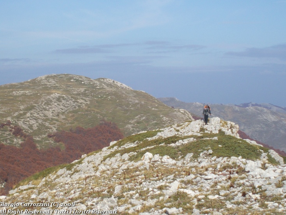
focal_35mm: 117
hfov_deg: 16.8
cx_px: 150
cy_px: 100
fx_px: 967
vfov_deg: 12.7
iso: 80
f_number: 4.8
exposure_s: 1/663
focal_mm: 18
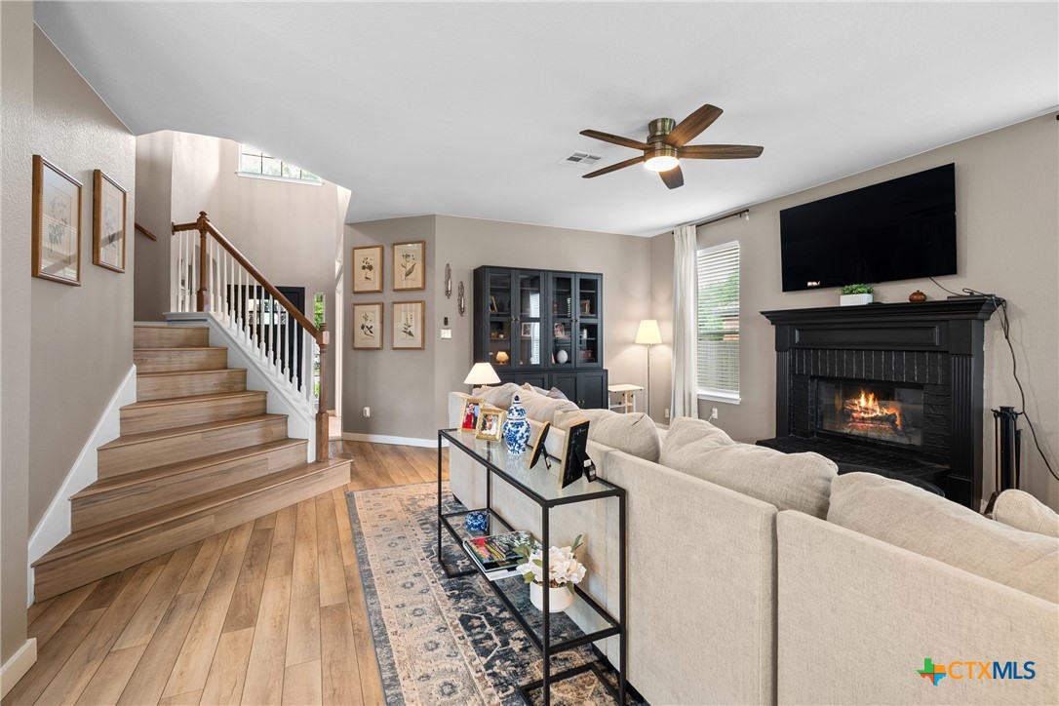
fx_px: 471
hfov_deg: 96.7
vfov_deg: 73.7
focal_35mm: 16
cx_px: 530
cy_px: 353
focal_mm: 16
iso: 400
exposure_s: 1
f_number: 8
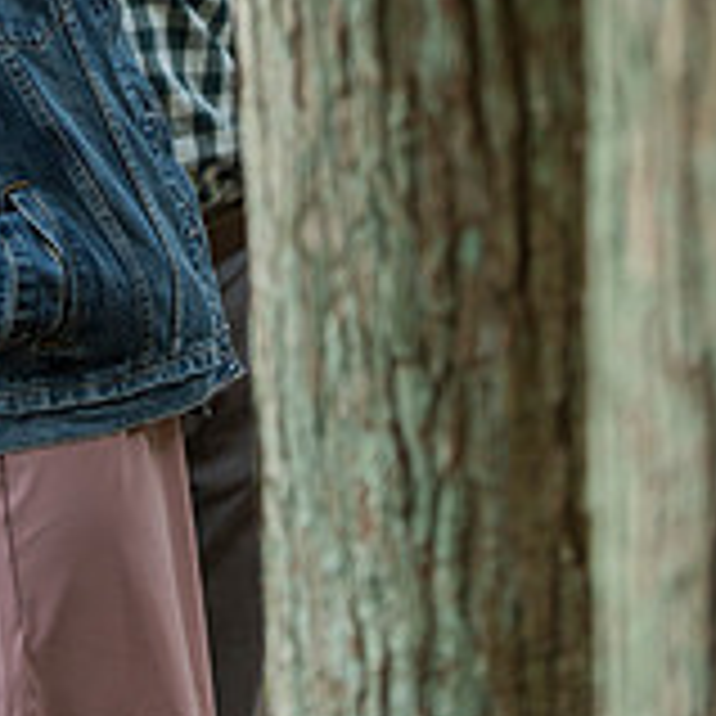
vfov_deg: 8.7
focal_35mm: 197
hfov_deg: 8.8
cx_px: 68
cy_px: -225
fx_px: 4610
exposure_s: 1/80
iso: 1250
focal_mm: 82
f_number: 3.5
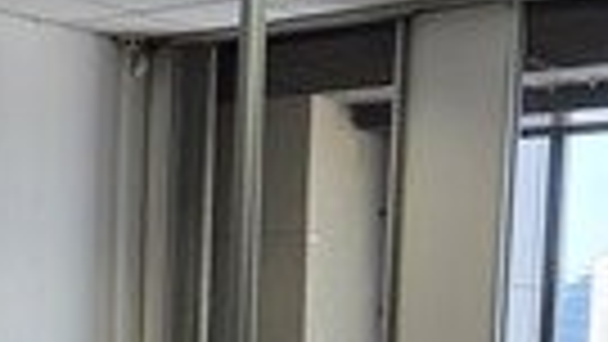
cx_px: 18
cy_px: 488
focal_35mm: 93
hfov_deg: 22.2
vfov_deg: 12.5
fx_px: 1500
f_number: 1.8
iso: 25
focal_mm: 5.4
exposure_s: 1/115
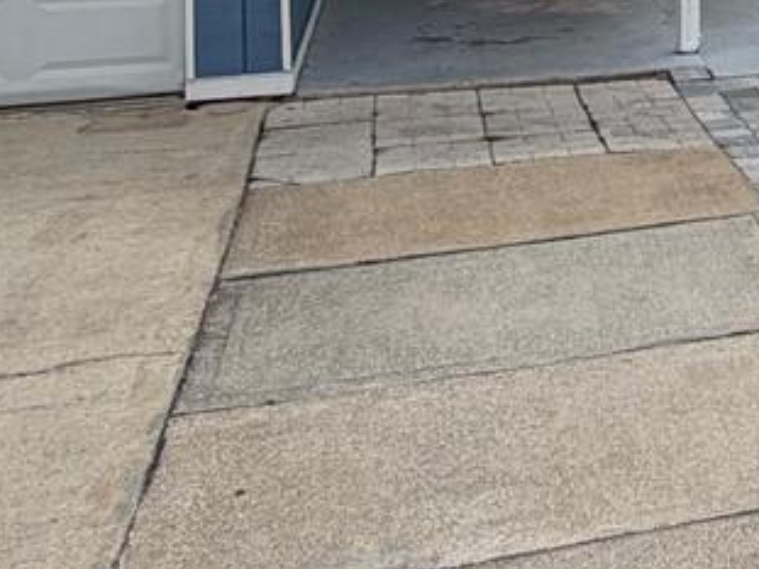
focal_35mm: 72
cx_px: 1042
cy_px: -198
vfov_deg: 18.8
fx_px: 1578
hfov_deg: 23.3
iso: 20
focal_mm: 2.22
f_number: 2.2
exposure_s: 1/1656
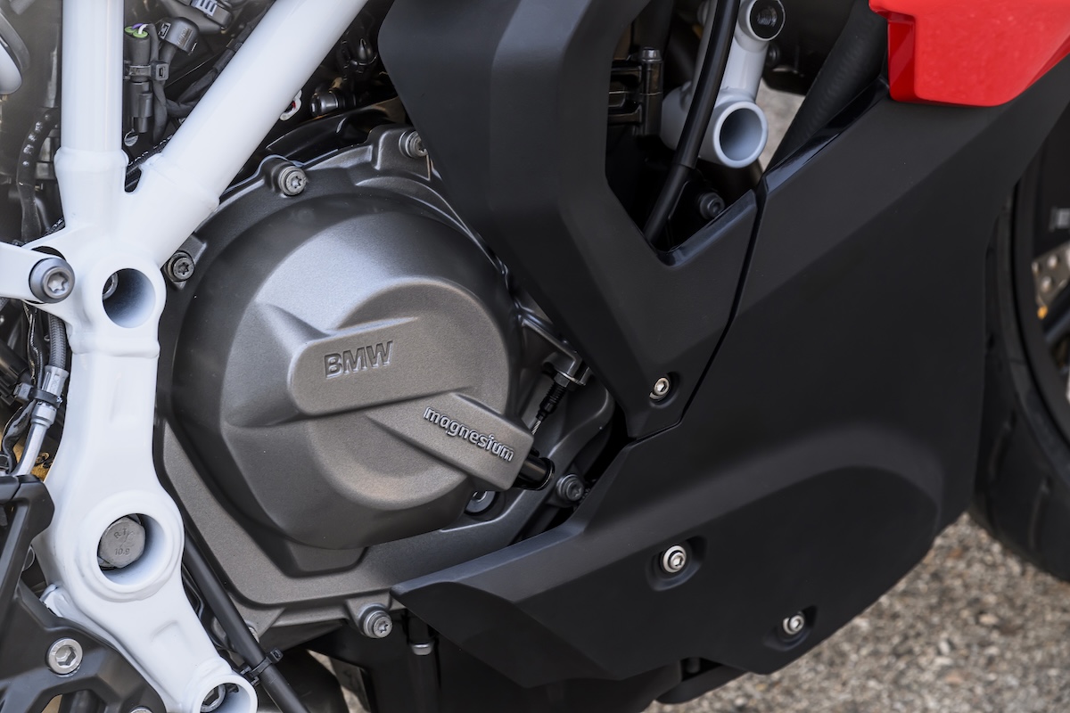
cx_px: 535
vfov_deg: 15.0
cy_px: 356
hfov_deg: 22.4
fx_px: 2705
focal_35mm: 91
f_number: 8
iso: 500
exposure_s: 1/25
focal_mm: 91
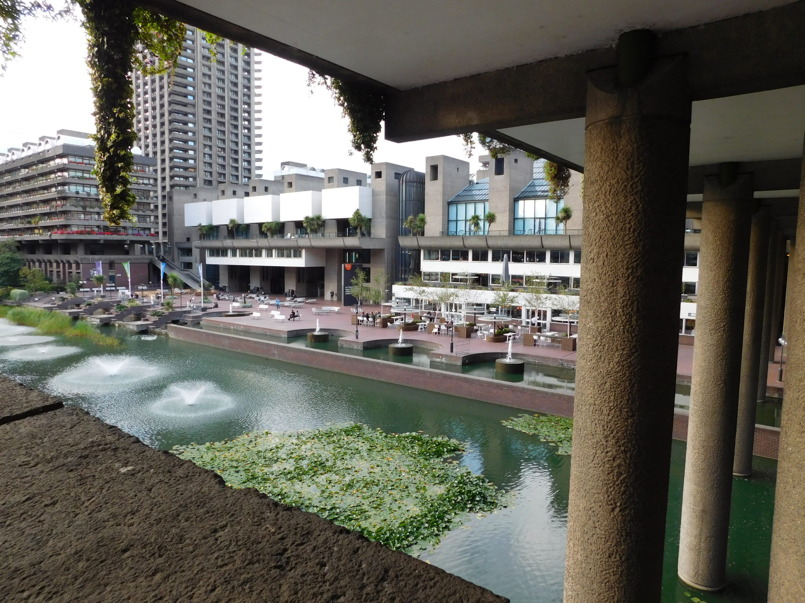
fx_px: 535
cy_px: 302
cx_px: 402
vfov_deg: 58.9
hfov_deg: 73.9
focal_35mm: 23
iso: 125
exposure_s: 1/125
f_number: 3
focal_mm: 4
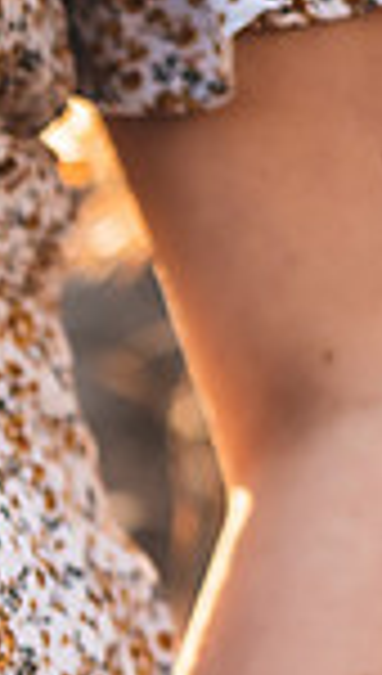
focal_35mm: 213
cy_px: 742
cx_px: -805
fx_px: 3814
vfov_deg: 10.0
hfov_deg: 5.4
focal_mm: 50
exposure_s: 1/400
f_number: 2.8
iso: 320
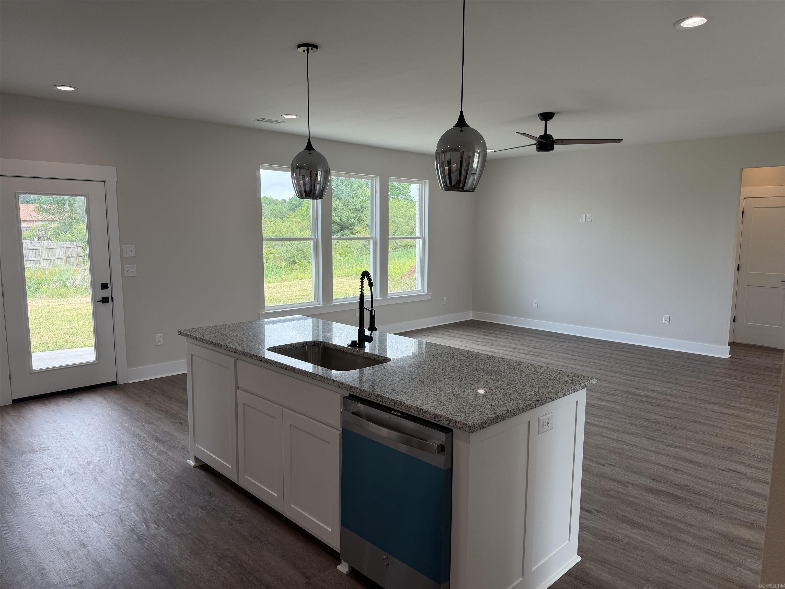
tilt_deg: -7.3
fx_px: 544
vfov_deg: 56.8
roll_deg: +0.0
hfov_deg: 71.6
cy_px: 294
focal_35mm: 24
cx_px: 392
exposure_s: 1/333
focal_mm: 6.76
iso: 100
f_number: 1.78
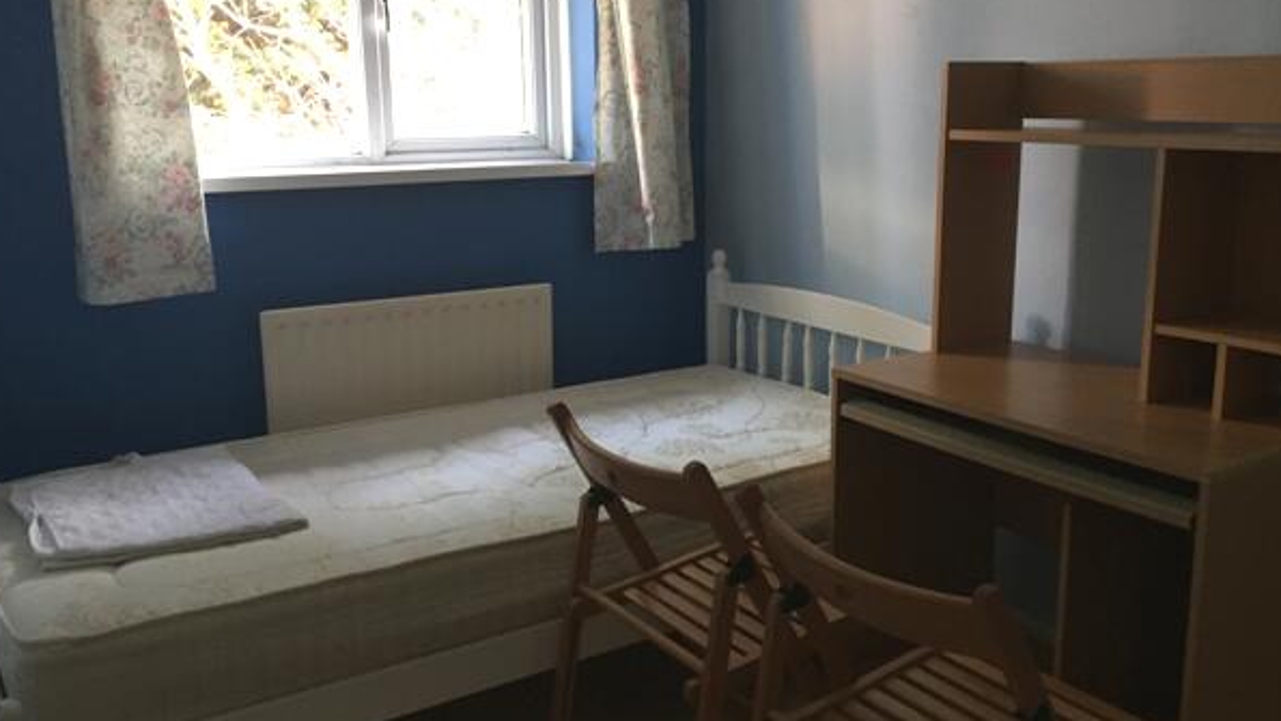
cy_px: 329
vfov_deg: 34.7
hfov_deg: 58.0
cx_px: 659
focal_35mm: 34
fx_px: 1155
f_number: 2.2
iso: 160
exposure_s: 1/33
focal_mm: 4.15
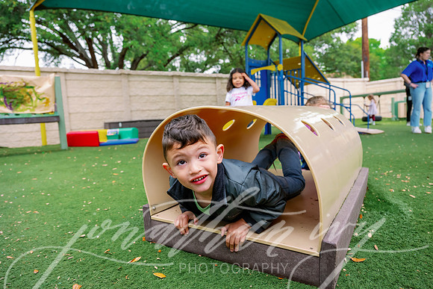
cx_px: 216
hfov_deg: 73.7
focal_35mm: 24
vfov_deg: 53.2
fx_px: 289
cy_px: 144
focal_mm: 24
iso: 500
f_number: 4
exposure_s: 1/800
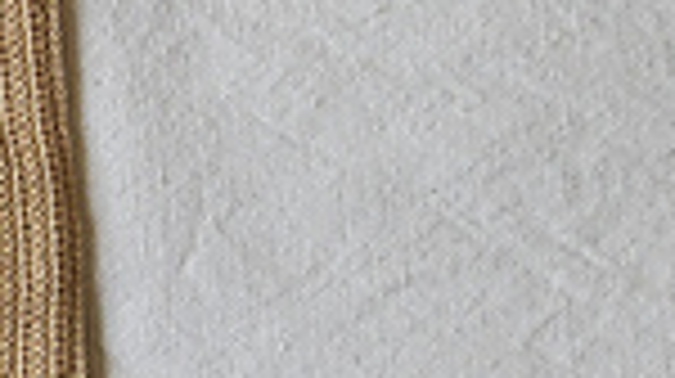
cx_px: -702
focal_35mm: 121
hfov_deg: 14.5
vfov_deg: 9.9
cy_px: 32
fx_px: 2163
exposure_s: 1/104
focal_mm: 3.08
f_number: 2
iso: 50
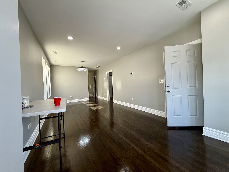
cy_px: 86
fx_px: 93
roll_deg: +2.7
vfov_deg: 85.7
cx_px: 114
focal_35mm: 14
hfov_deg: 102.1
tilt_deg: -0.8
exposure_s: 1/120
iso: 125
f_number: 2.2
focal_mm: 2.22
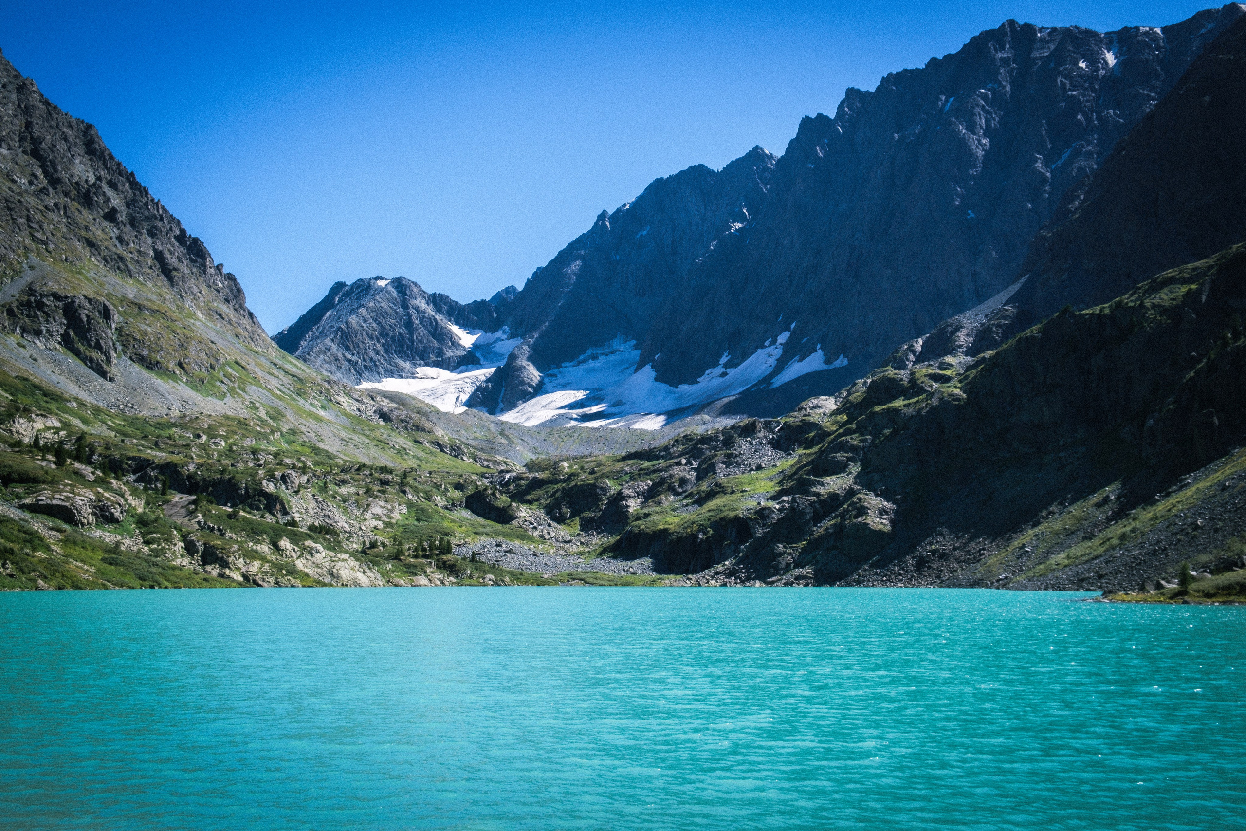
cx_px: 623
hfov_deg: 54.4
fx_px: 1211
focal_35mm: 35
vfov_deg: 37.9
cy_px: 416
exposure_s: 1/160
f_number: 10
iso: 160
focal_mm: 23.3
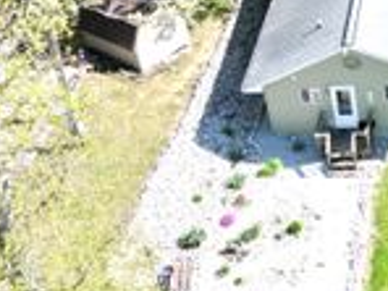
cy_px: 14
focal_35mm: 70
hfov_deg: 24.5
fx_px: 785
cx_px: 492
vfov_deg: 20.5
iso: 100
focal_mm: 6.72
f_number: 1.7
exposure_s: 1/1250
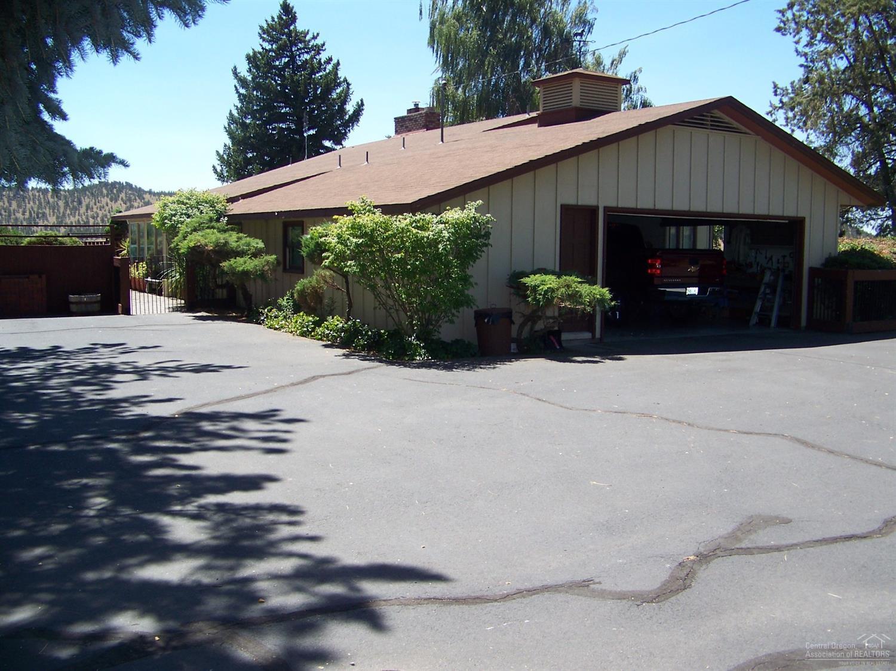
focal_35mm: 36
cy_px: 336
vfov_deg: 39.6
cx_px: 448
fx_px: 932
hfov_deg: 51.4
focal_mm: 5.85
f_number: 2.8
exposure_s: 1/500
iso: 64
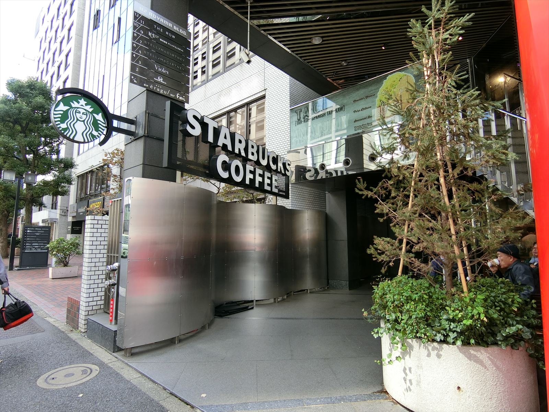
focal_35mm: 19
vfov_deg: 68.7
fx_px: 301
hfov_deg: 84.7
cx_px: 274
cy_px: 206
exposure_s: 1/200
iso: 80
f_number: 2.7
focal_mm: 4.06
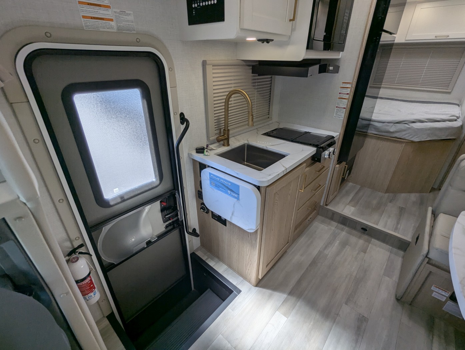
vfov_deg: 78.2
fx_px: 215
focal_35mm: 16
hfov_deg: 94.4
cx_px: 232
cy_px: 175
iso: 49
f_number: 2.2
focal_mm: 2.35
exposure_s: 1/237
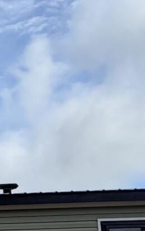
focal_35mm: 108
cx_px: -250
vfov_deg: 18.7
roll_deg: +0.4
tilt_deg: +9.3
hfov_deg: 9.9
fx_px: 682
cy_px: 237
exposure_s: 1/1050
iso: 20
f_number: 2.2
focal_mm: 2.22
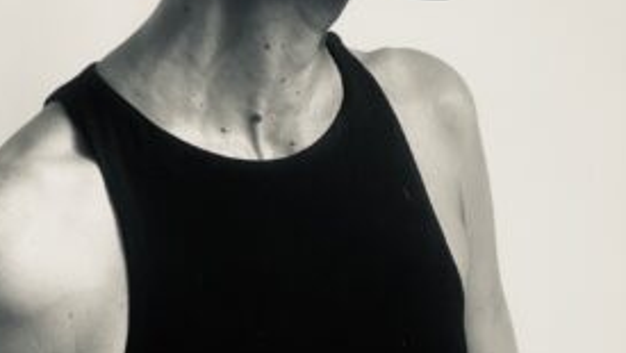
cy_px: 49
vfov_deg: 18.1
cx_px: 239
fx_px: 1096
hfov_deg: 31.7
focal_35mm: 66
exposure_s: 1/121
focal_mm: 2.71
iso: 64
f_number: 2.2
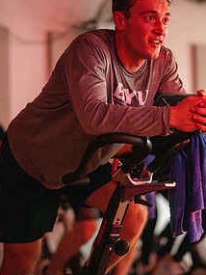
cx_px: 116
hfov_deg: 11.5
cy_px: 167
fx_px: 1023
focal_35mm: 129
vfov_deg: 15.3
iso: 10000
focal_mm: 85
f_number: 1.8
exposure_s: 1/250
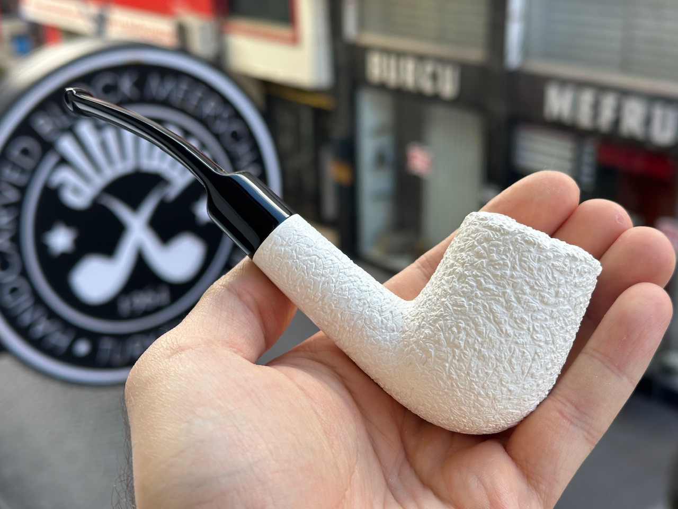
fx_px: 940
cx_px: 339
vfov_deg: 30.3
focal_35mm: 48
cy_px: 254
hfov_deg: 39.7
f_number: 1.78
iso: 64
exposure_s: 1/337
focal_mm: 6.86
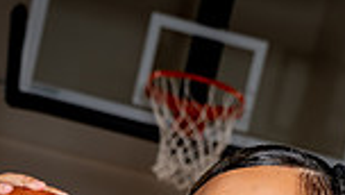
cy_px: 506
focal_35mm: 130
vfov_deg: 8.4
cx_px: 166
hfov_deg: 16.5
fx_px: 1191
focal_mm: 42
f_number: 5.6
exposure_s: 1/250
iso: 200
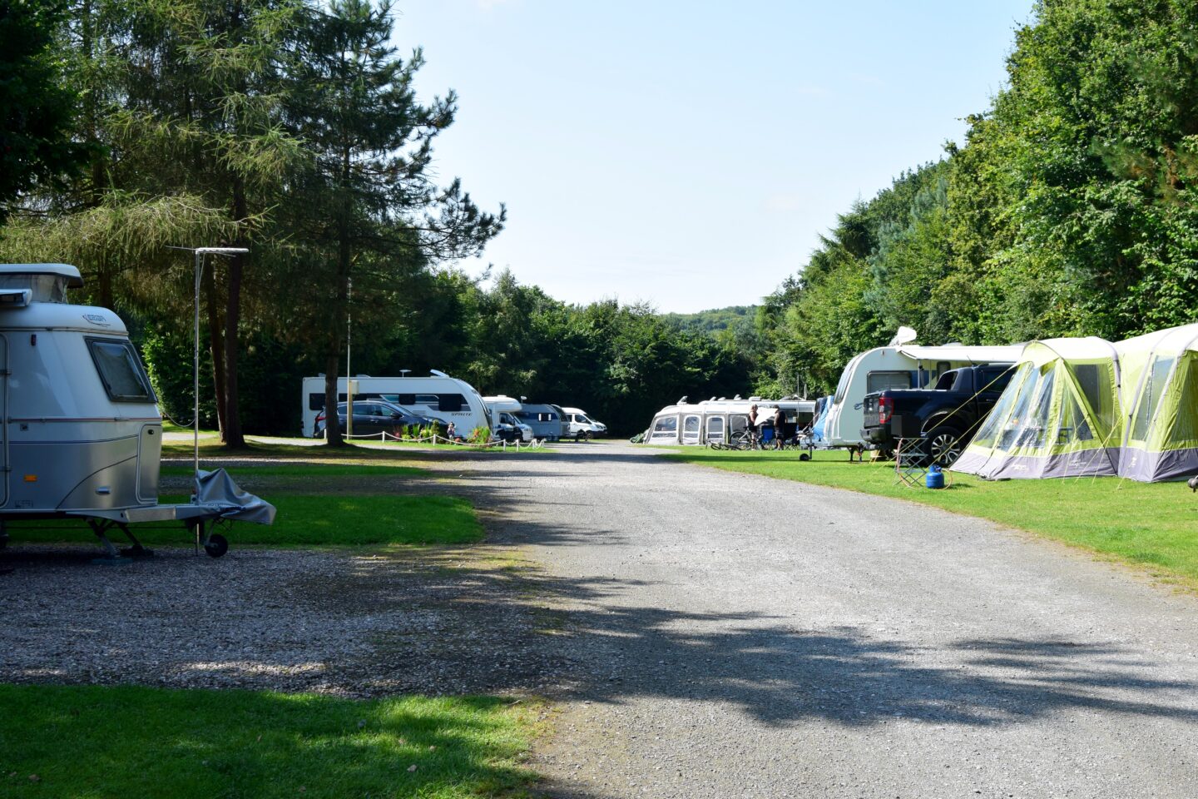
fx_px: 1747
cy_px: 400
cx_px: 599
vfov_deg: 25.8
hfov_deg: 37.9
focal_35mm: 52
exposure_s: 1/320
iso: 400
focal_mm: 35
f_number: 11
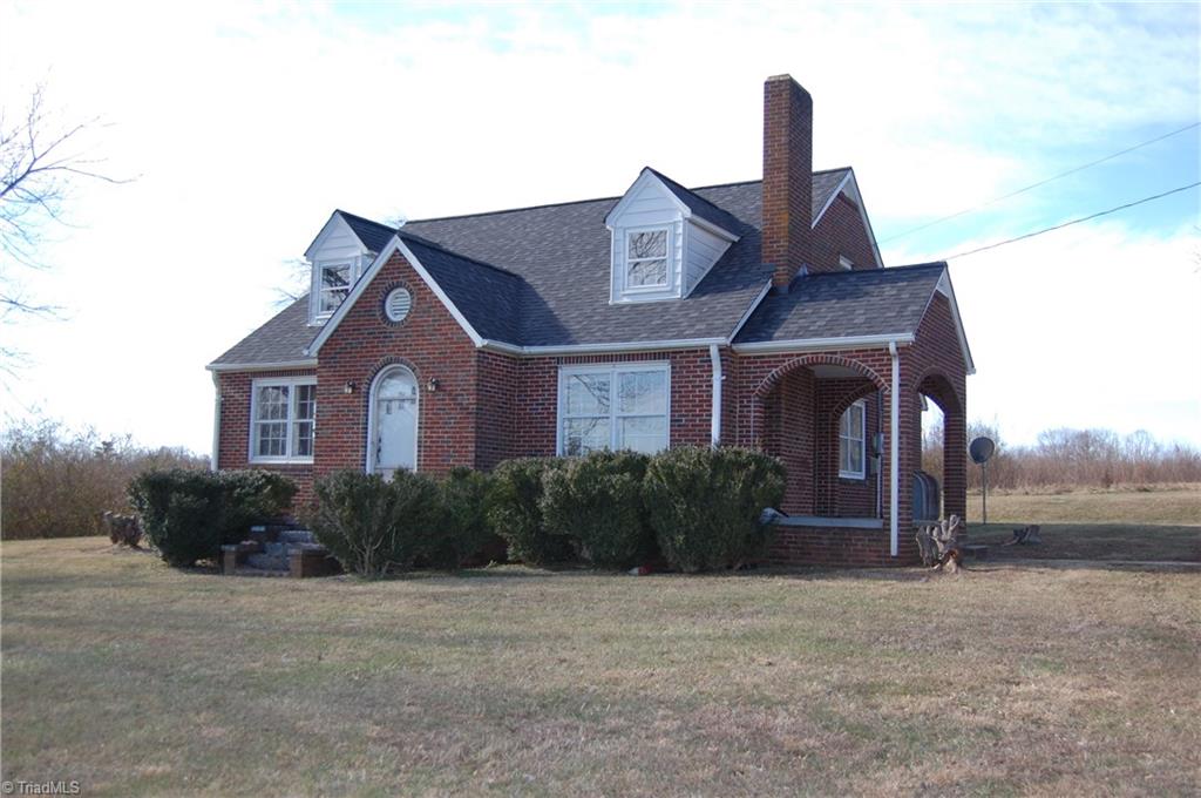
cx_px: 600
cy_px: 399
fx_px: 1149
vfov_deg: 38.3
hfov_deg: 55.2
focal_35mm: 34
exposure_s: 1/500
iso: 200
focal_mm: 23
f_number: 3.8
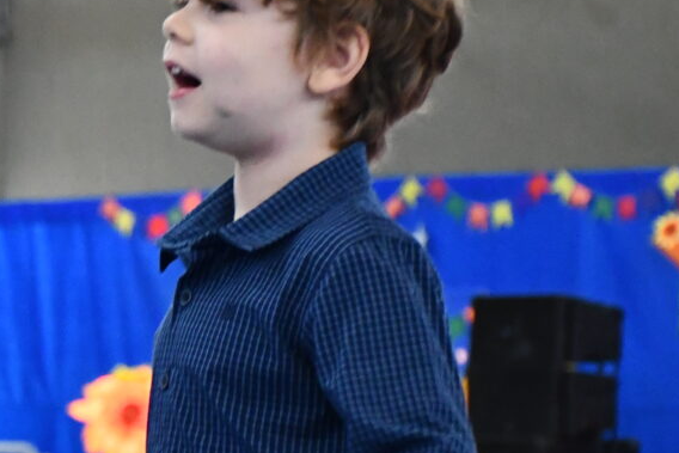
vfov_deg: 4.5
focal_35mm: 304
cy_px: 365
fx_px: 5735
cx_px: -294
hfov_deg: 6.7
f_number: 5
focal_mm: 60
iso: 3200
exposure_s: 1/200
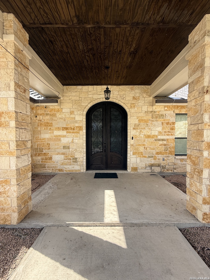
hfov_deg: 85.7
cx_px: 105
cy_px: 140
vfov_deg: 102.1
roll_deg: -0.5
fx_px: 113
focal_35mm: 14
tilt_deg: -0.9
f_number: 2.2
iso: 64
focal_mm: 2.22
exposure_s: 1/569
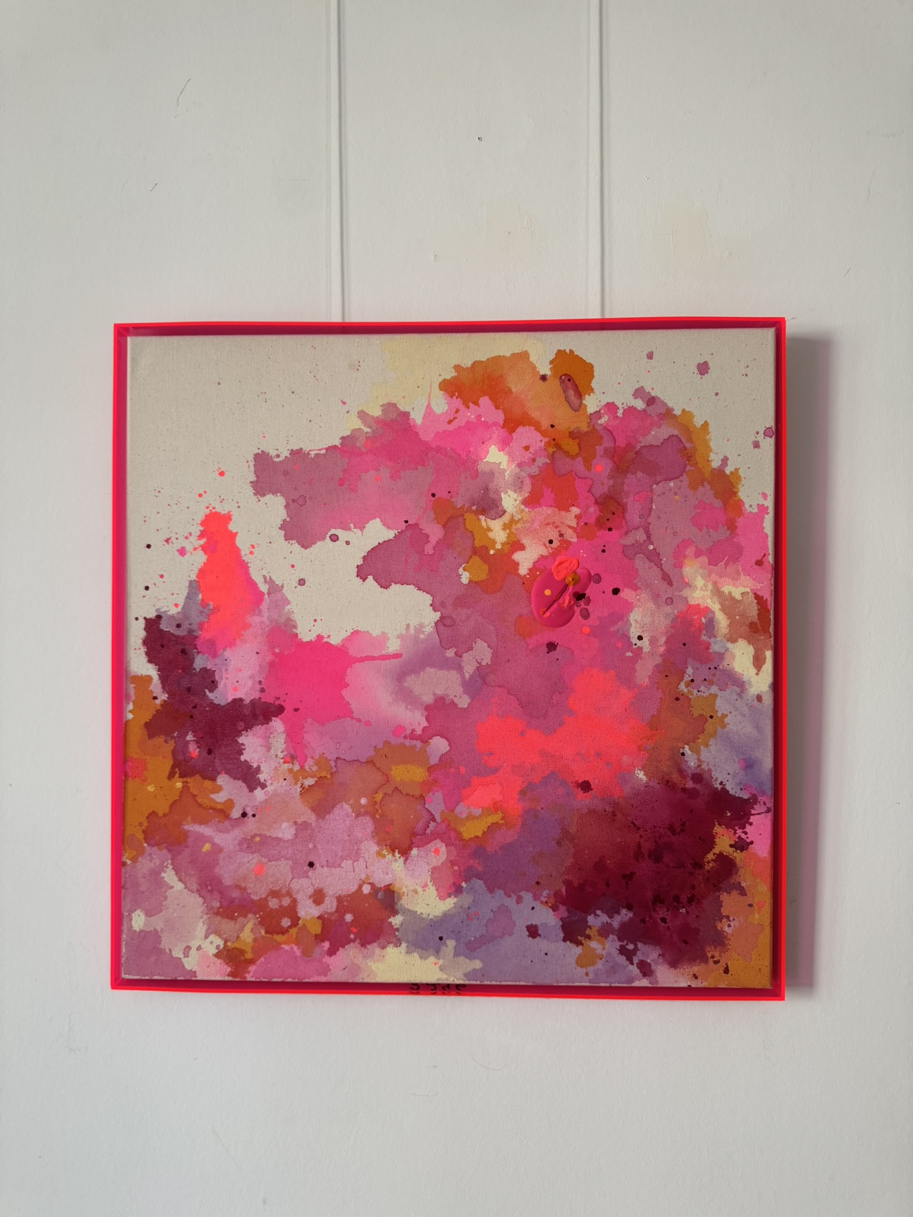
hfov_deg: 56.8
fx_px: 844
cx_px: 456
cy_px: 608
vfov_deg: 71.6
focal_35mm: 24
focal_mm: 6.76
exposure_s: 1/121
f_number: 1.78
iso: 160
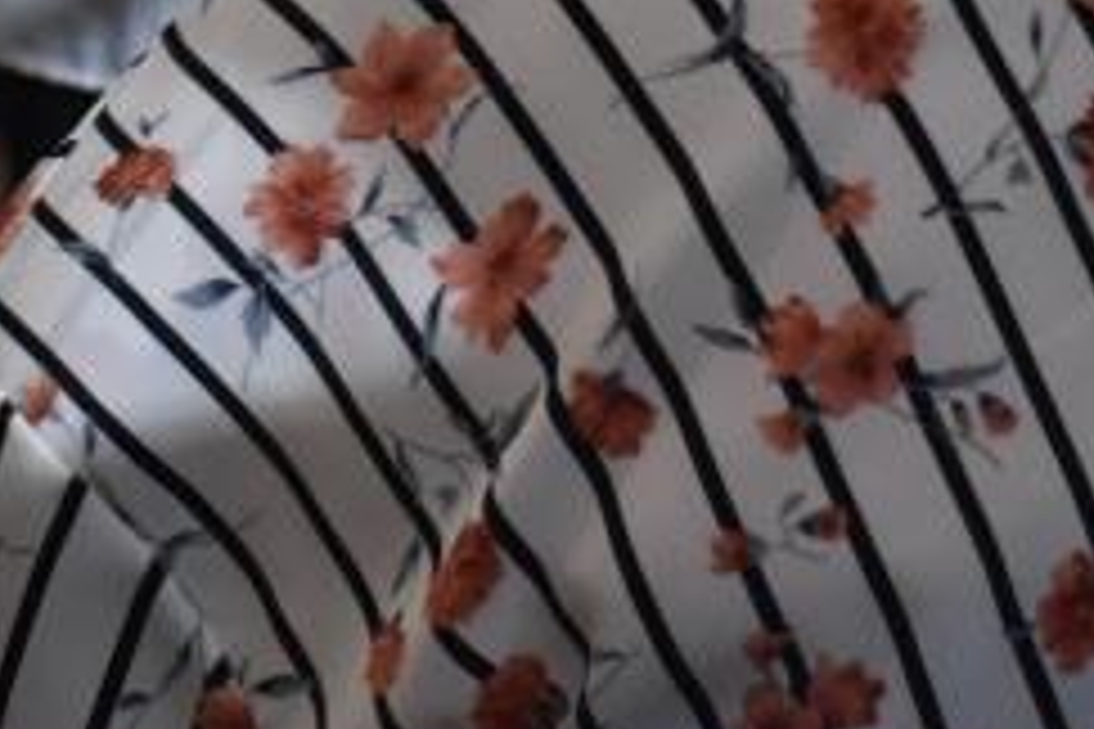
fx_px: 5773
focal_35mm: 190
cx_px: 171
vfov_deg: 7.0
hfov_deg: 10.8
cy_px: -772
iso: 1250
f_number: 4
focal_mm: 30
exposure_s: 1/20
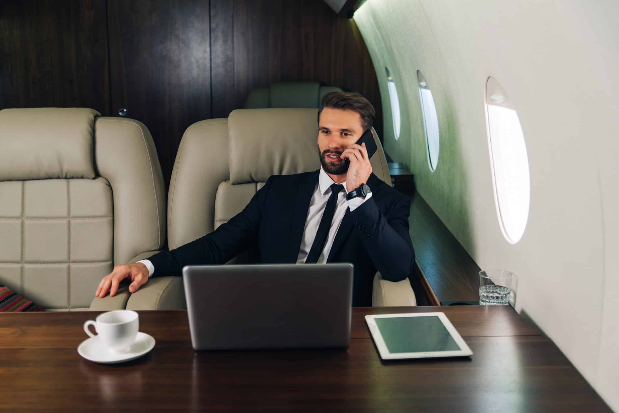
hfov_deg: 48.4
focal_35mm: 40
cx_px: 310
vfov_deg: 33.4
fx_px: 688
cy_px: 206
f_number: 2.8
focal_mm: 40
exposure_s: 1/125
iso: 250
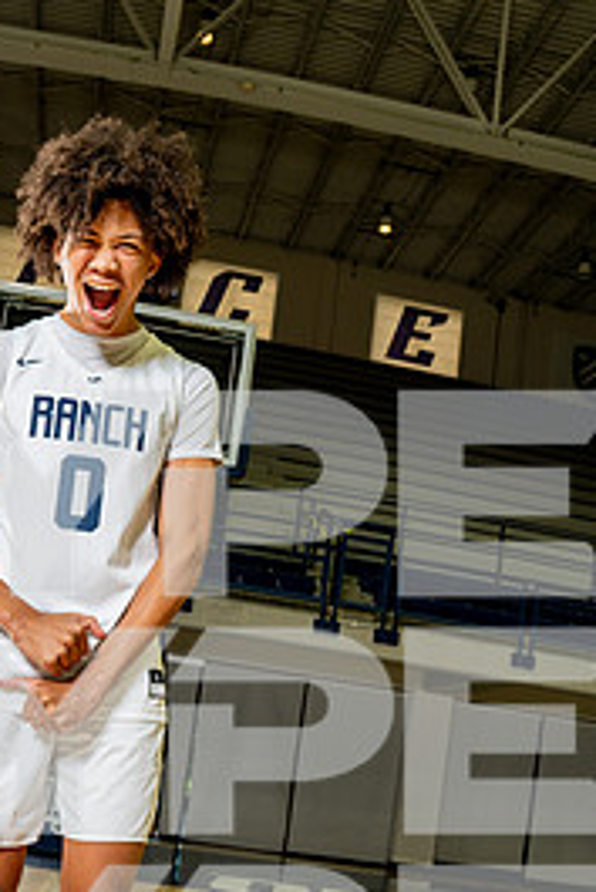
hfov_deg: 33.4
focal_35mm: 39
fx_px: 967
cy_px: 734
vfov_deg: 46.5
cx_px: 131
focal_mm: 23
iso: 640
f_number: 7.1
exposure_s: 1/250
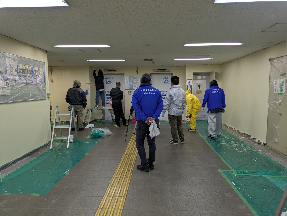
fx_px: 207
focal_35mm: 25
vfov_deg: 54.9
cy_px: 108
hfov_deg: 69.4
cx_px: 144
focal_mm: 5.43
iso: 226
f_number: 1.89
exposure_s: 1/100
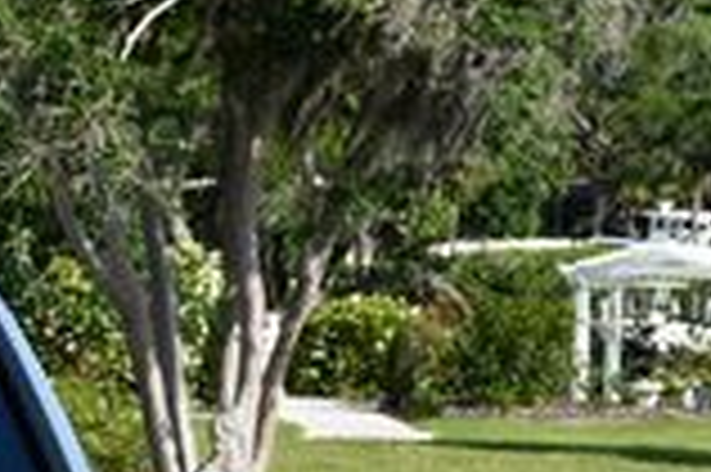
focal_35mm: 284
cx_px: -576
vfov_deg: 4.8
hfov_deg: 7.1
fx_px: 5603
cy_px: 913
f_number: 8
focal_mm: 35
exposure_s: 1/250
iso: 125
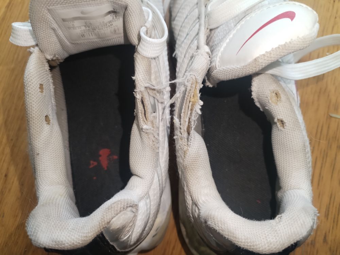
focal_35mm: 26
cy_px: 128
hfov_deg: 67.3
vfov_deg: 53.1
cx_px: 170
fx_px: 255
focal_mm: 4.75
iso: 408
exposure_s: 1/33.3
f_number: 1.8
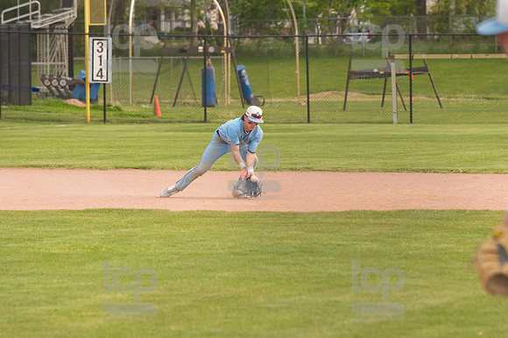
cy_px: 169
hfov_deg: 6.9
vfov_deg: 4.6
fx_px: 4231
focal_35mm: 300
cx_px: 254
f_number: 5.6
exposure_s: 1/2000
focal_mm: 200
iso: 1000
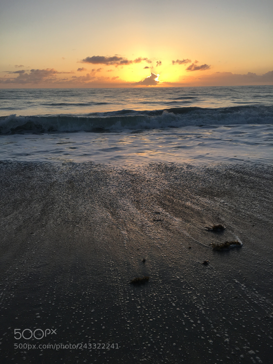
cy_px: 182
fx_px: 305
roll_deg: +0.1
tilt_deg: -16.9
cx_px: 136
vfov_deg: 61.7
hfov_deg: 48.2
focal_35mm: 29
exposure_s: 1/519
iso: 25
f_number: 2.2
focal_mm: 4.15
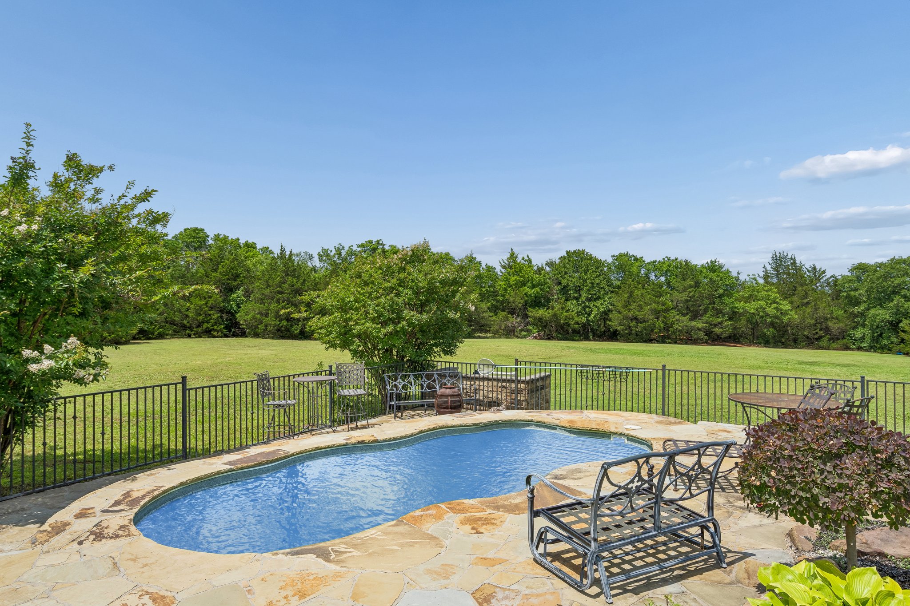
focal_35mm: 22
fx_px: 556
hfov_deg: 78.6
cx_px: 455
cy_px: 303
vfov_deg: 57.2
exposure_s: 1/1250
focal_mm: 22
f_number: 8
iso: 200
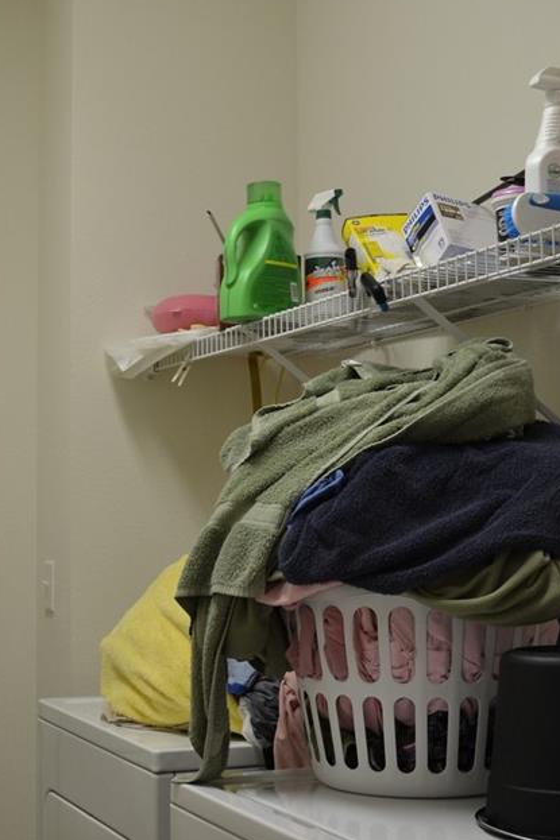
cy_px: 446
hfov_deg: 25.8
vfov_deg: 38.2
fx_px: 1214
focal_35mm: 52
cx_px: 177
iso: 400
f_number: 3.5
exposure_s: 1/50
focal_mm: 18
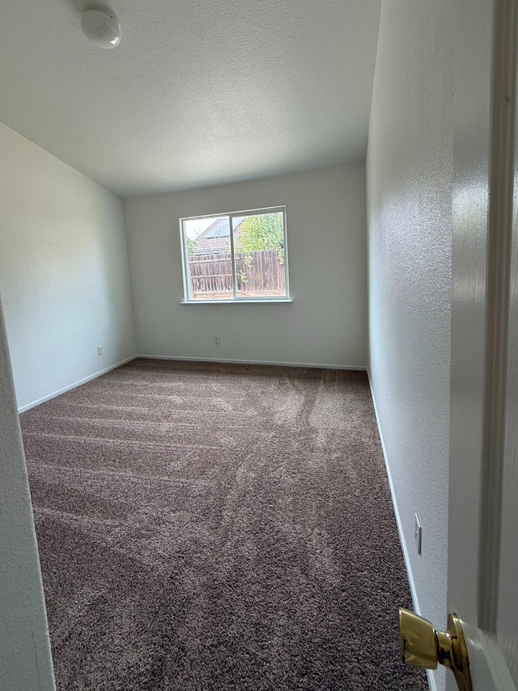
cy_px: 304
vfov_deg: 94.1
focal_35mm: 16
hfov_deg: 77.8
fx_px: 319
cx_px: 230
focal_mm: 2.22
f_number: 2.2
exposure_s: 1/120
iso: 80
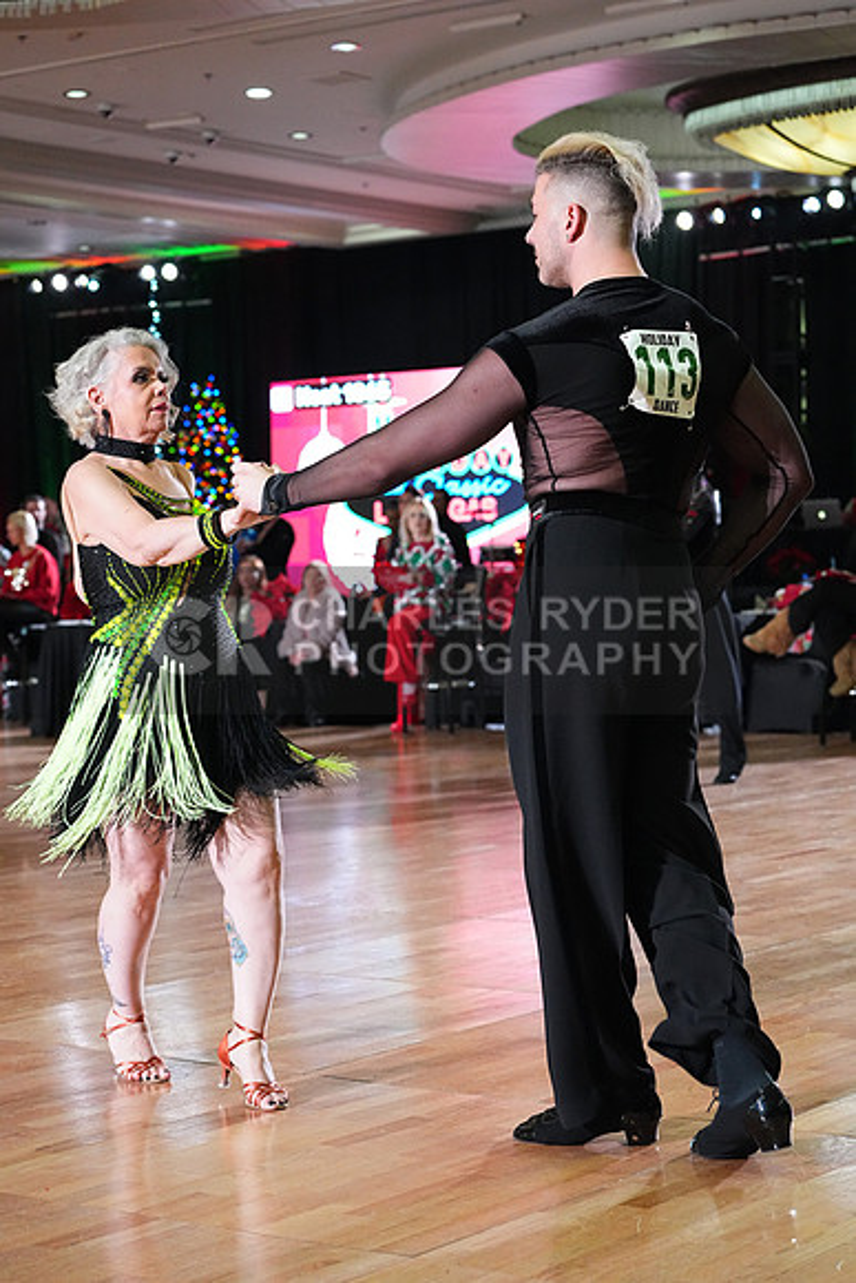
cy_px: 642
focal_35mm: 71
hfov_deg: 19.2
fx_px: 2531
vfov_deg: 28.4
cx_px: 428
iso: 8000
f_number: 5
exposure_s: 1/400
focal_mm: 71
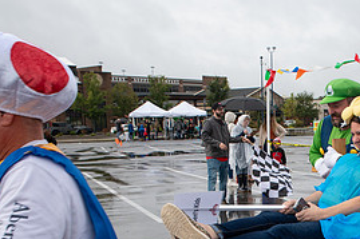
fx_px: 560
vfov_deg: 23.0
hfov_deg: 33.7
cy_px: 247
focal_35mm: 56
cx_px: 327
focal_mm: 26
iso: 400
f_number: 7.1
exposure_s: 1/500
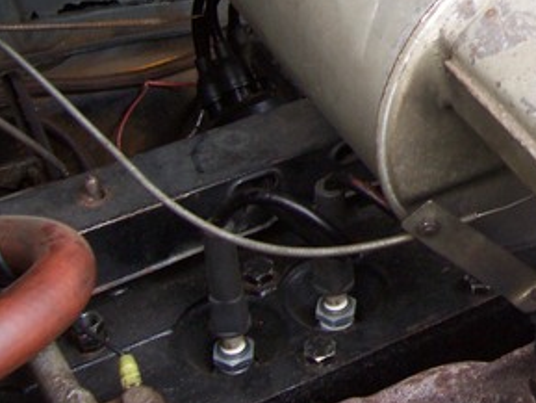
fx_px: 1456
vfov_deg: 15.3
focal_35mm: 94
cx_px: 679
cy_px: -59
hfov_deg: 19.4
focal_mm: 5.6
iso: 80
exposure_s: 1/111
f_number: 2.7
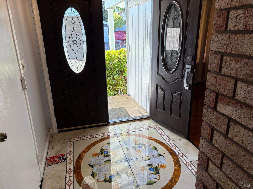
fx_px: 190
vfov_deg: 53.1
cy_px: 94
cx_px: 126
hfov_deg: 67.3
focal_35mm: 26
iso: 64
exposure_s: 1/136
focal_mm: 5.96
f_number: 1.6
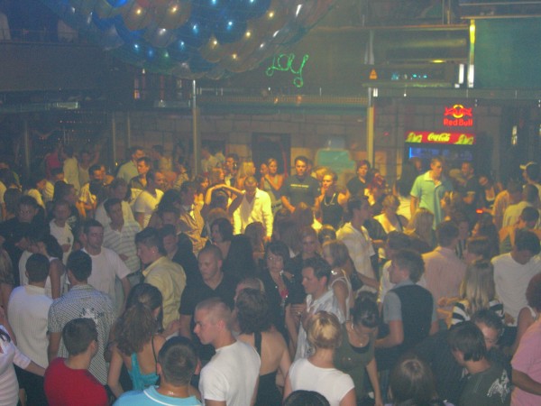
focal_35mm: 46
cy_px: 203
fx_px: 719
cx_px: 270
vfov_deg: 31.5
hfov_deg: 41.2
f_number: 3.1
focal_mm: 9.5
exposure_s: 1/60
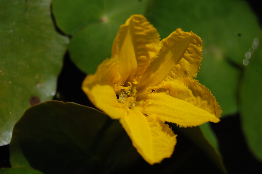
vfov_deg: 16.5
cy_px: 87
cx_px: 131
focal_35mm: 82
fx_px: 600
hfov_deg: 24.6
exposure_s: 1/1250
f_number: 8
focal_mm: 55
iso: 200
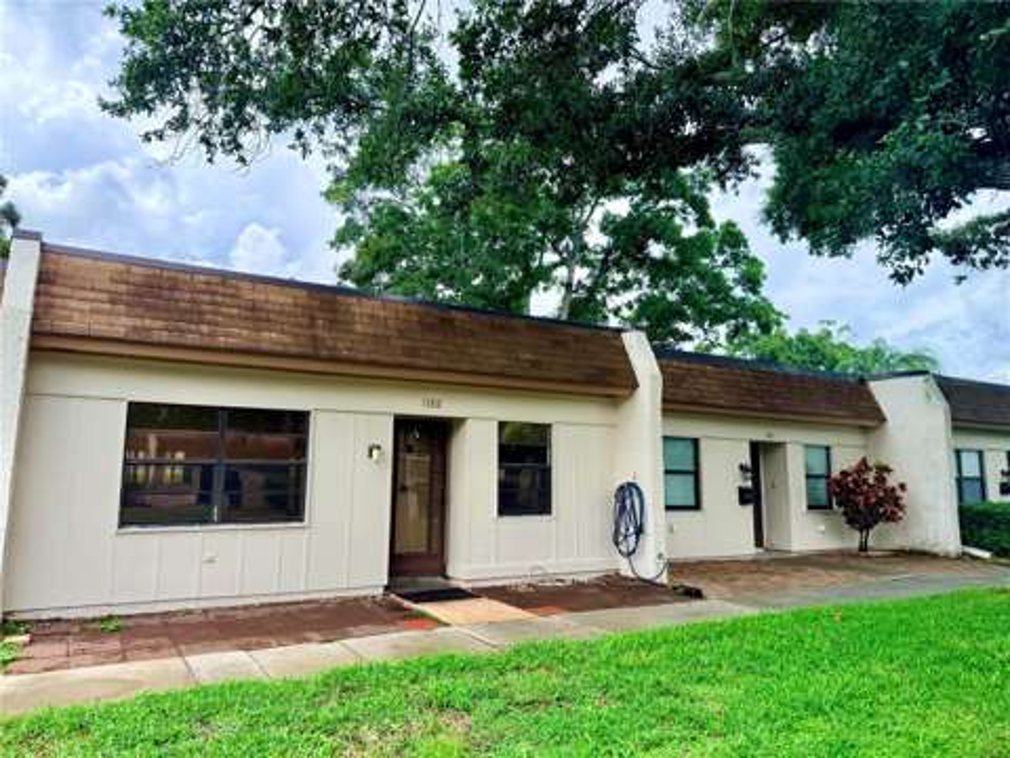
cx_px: 505
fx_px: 700
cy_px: 379
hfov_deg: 71.6
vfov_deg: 56.8
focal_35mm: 24
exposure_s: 1/1855
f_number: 1.78
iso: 100
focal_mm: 6.76
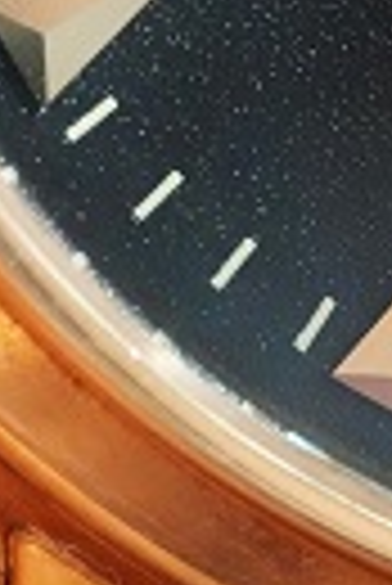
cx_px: 798
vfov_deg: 3.6
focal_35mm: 568
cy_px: -376
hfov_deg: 2.4
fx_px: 9252
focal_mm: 105
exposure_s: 1/250
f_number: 8
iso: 12800
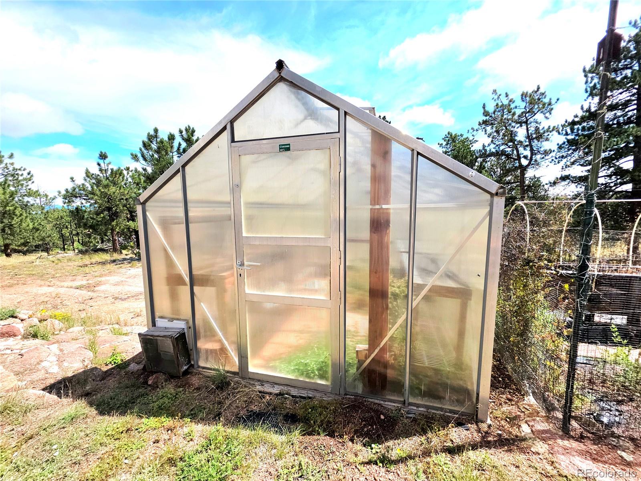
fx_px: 241
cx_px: 320
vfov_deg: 89.9
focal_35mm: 13
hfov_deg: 106.2
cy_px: 240
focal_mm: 2.2
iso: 20
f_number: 1.9
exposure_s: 1/1429
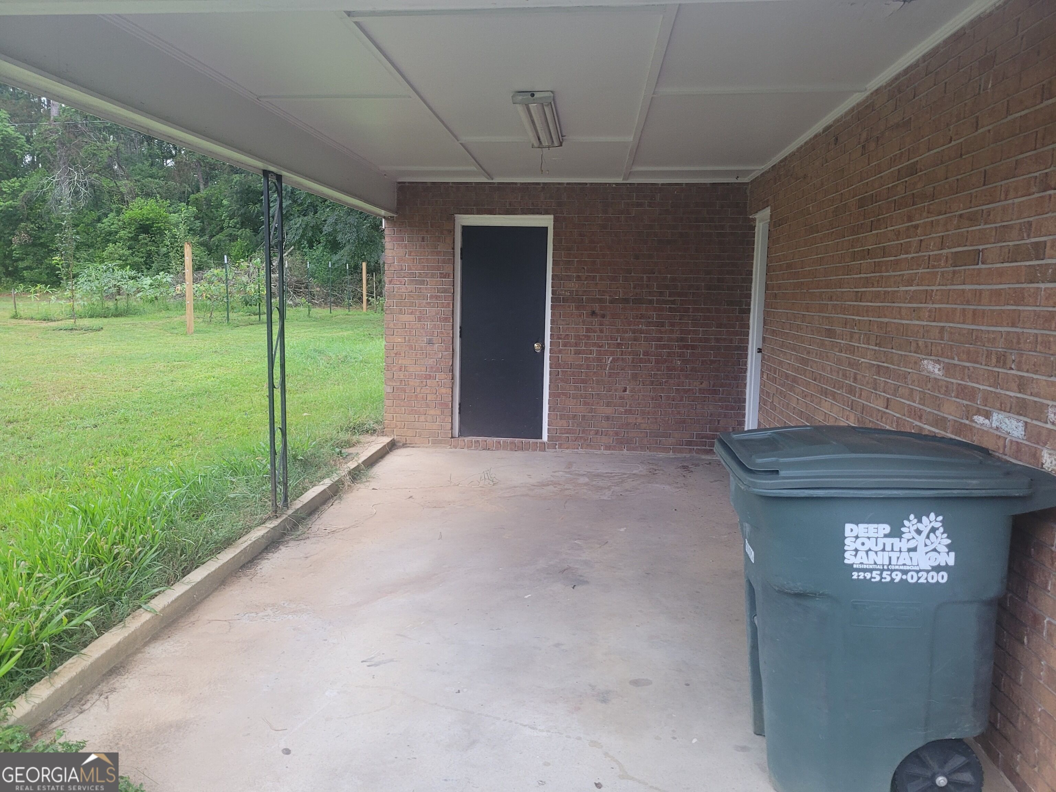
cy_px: 396
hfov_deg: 67.3
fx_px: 793
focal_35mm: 26
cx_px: 528
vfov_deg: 53.1
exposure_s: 1/40
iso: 200
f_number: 1.8
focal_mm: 5.4
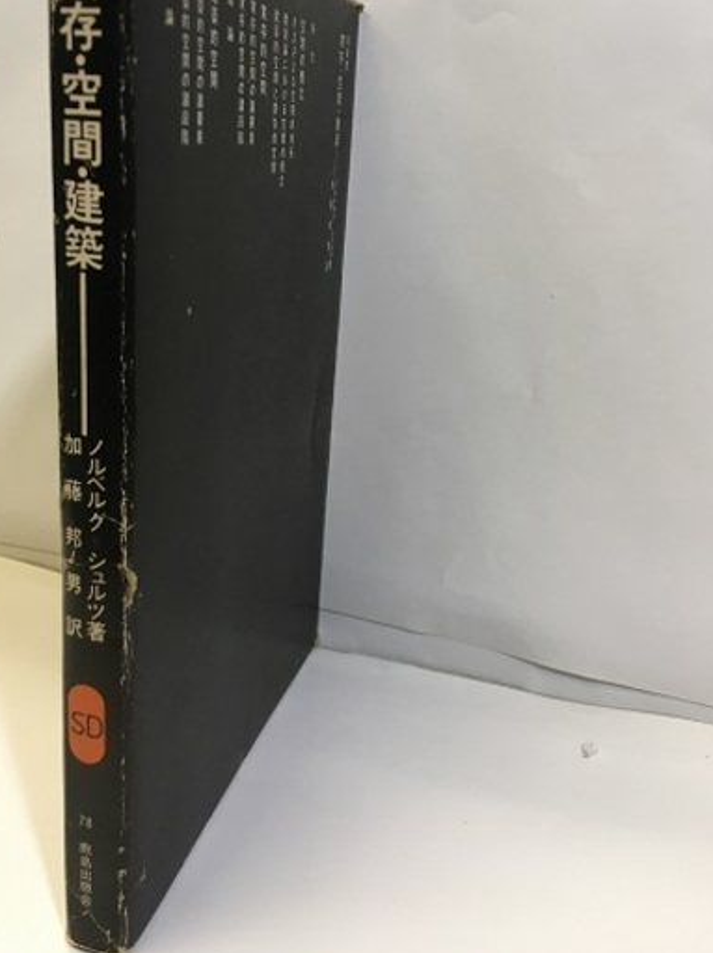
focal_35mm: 34
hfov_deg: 41.6
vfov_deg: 53.8
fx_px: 935
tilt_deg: -14.8
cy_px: 406
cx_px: 304
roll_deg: -2.6
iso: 100
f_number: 2.2
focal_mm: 4.15
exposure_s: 1/33
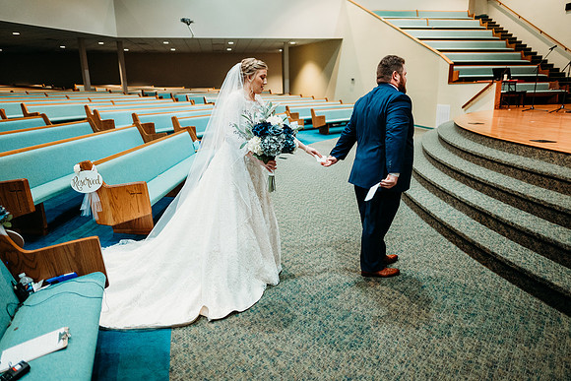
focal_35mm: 24
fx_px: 381
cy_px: 190
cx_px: 286
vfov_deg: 53.2
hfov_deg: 73.7
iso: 2000
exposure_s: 1/100
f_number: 1.8
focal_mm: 24
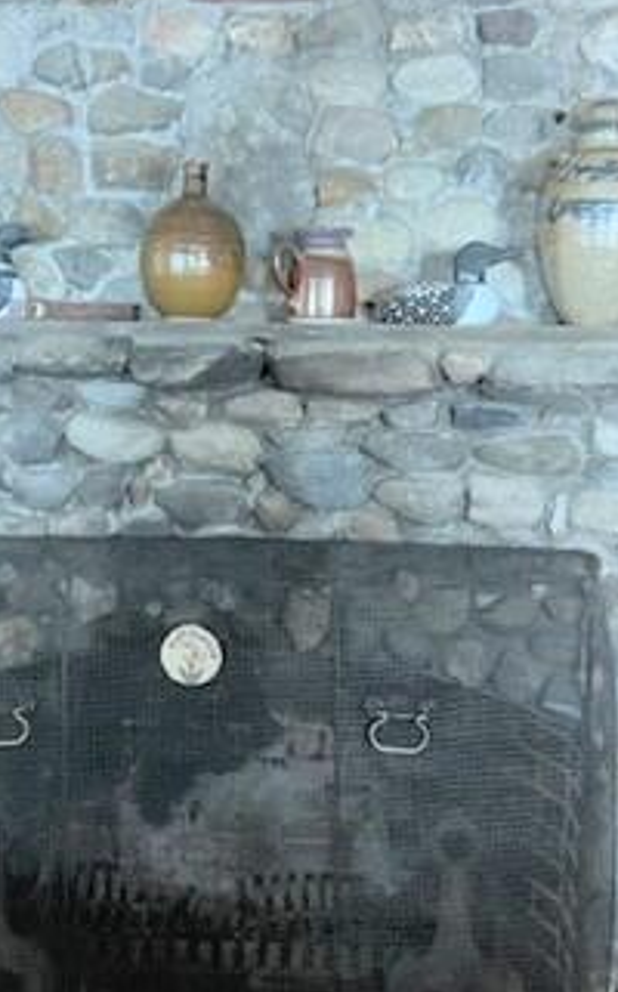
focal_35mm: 55
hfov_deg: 23.4
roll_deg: -2.1
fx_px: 1485
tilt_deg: -9.2
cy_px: 553
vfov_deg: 36.9
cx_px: 185
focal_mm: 5.7
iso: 500
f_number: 1.5
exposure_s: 1/30
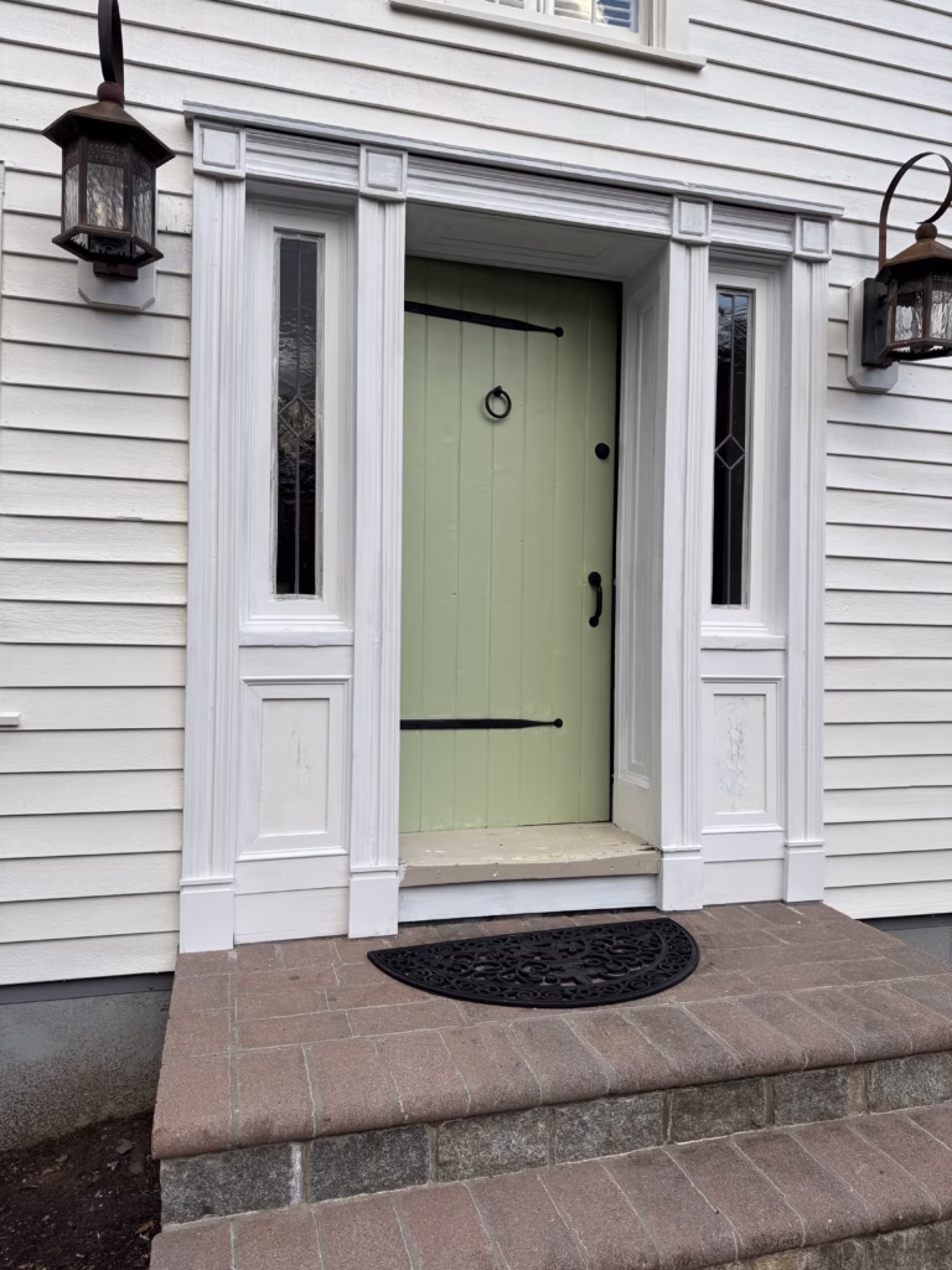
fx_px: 880
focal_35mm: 24
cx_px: 476
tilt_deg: +3.6
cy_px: 635
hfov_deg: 56.8
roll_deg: -1.4
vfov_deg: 71.6
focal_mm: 6.76
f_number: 1.78
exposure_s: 1/813
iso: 80
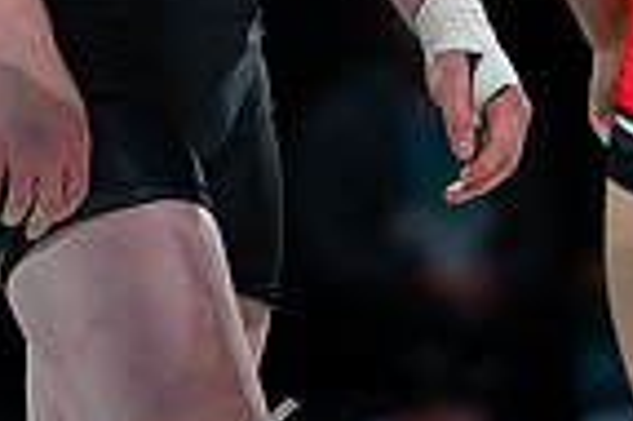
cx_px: 173
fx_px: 14244
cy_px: -383
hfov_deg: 2.5
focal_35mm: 811
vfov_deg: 1.7
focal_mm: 200
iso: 2800
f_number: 2.8
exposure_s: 1/800
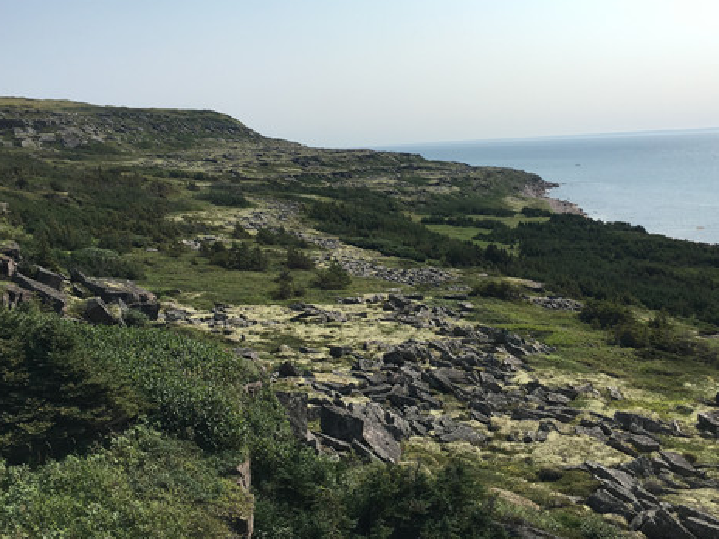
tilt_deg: -2.2
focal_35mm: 40
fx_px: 831
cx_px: 389
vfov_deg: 35.7
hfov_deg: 46.8
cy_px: 187
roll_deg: +1.5
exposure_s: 1/1748
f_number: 2.2
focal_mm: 4.15
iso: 25
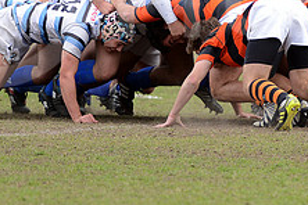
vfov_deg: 2.7
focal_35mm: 509
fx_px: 4354
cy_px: -10
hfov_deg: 4.0
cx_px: 229
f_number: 2.8
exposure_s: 1/500
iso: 250
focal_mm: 195
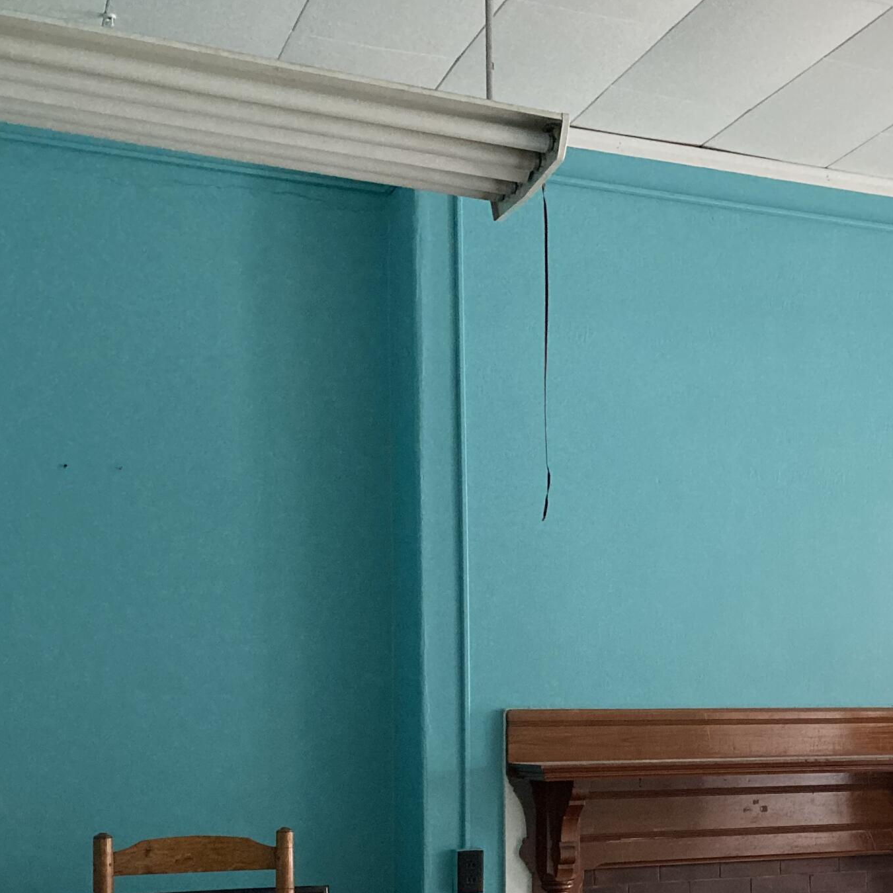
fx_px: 1605
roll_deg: +1.2
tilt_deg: -0.2
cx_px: 726
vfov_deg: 30.2
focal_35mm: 55
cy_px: 732
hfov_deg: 30.3
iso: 320
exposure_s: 1/60
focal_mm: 3.99
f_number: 1.8
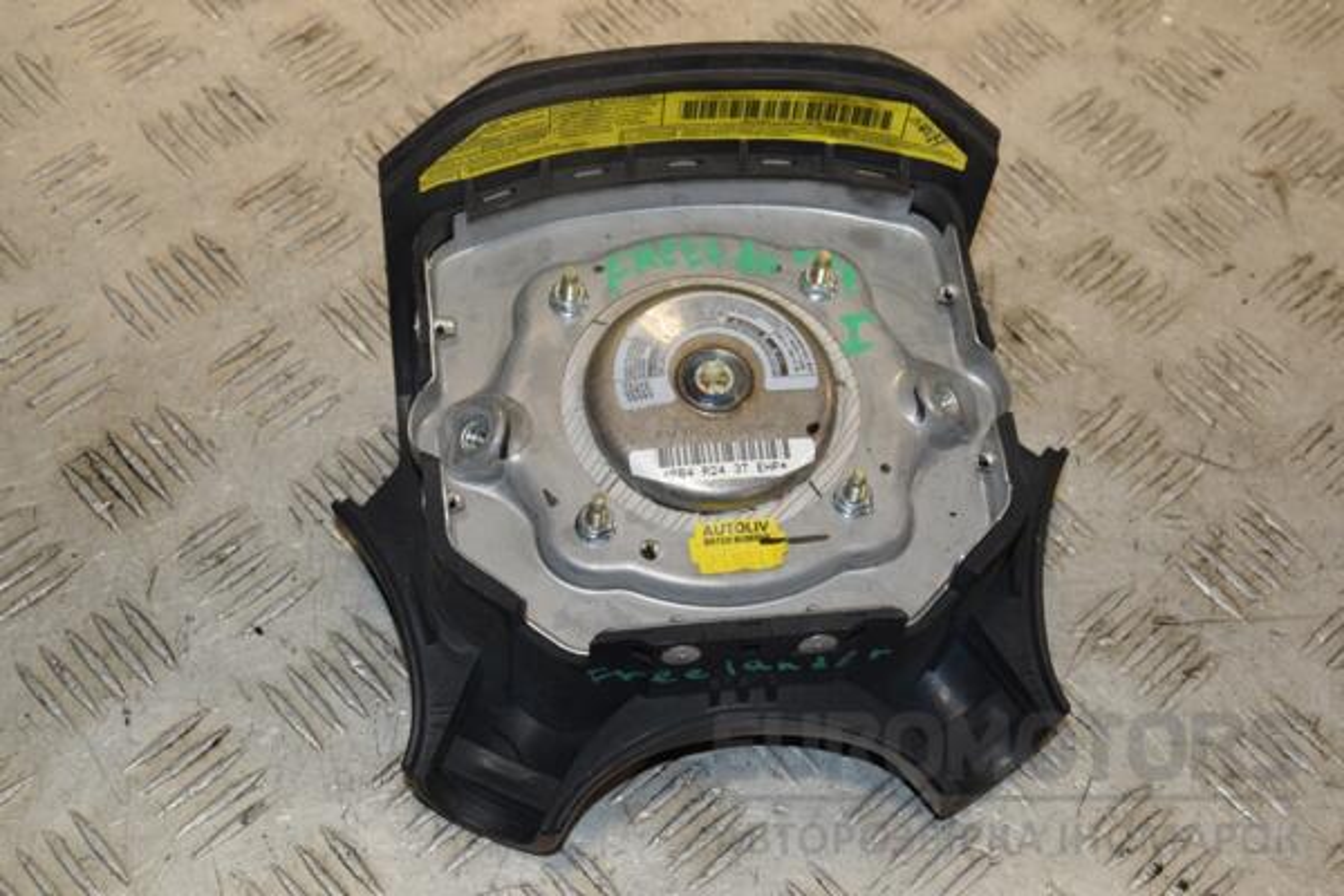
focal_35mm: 60
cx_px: 672
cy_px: 448
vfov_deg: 22.6
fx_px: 2240
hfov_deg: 33.4
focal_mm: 40
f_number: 8
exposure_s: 1/200
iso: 800
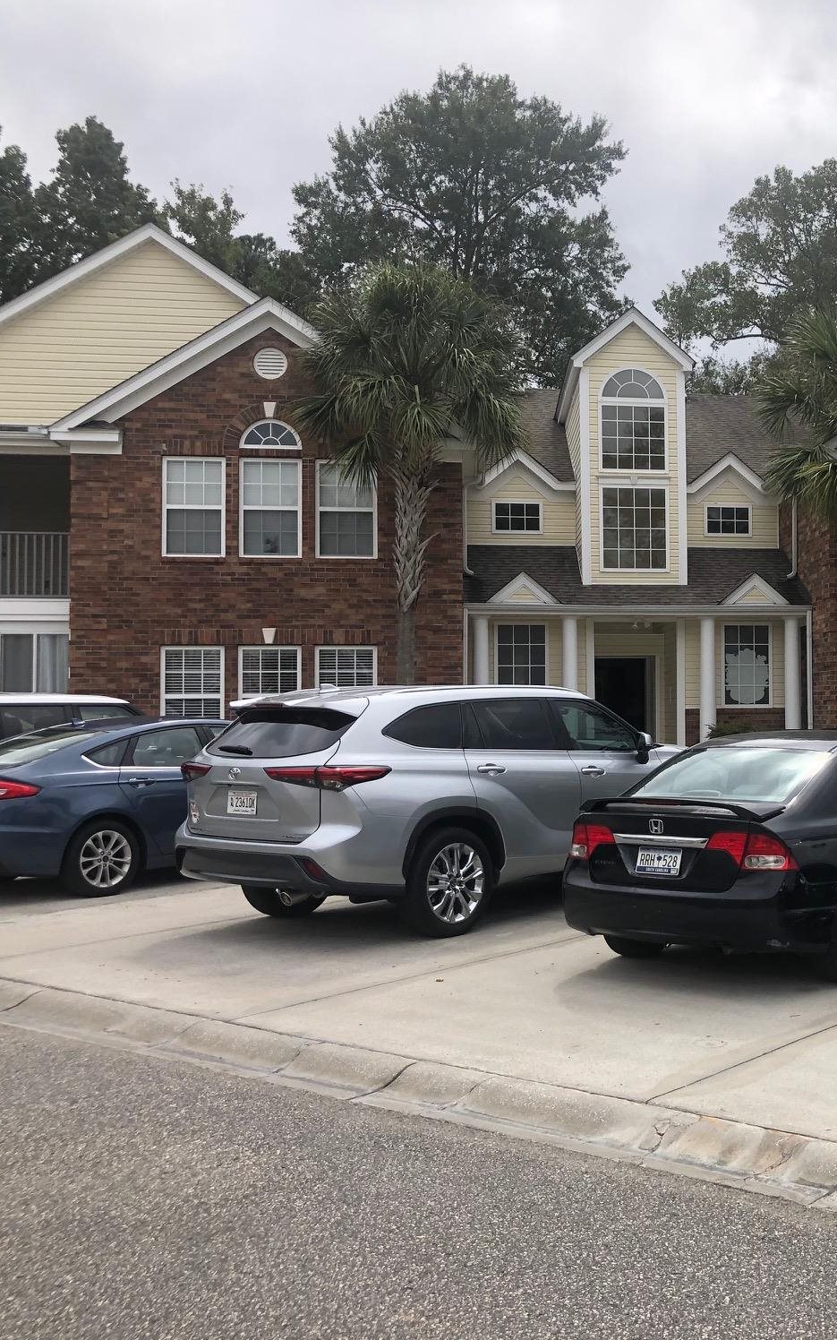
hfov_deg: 30.7
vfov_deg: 49.3
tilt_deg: +1.7
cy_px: 665
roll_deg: -0.3
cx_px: 738
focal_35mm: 40
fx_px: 1460
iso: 20
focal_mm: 3.99
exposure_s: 1/1621
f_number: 1.8
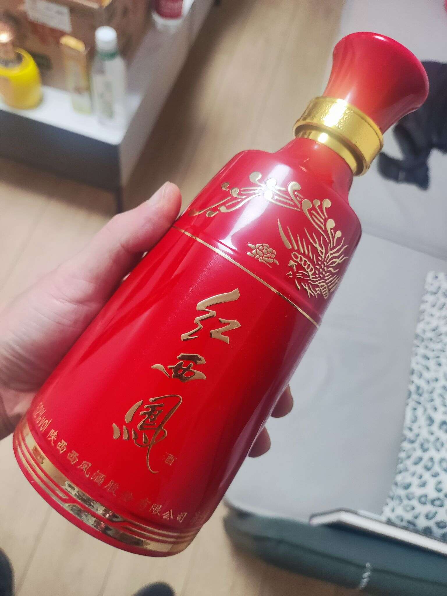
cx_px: 224
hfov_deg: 54.9
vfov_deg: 69.4
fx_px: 430
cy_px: 298
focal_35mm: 25
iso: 302
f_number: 1.79
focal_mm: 4.71
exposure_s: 1/58
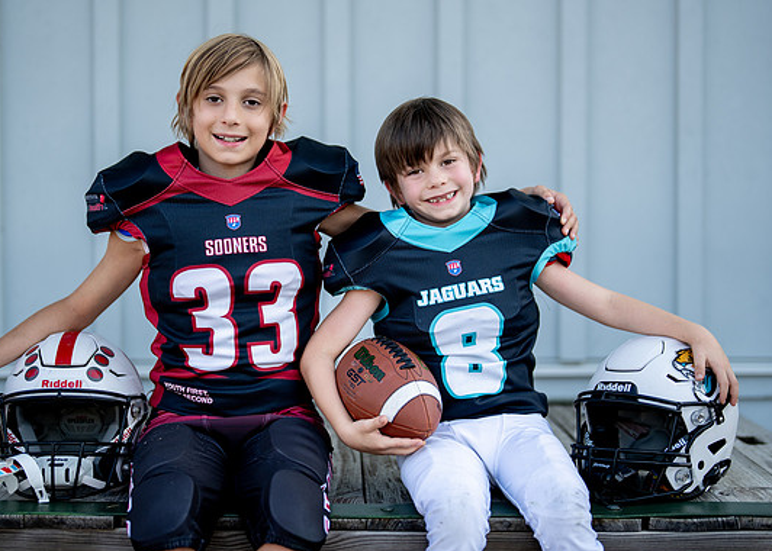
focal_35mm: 62
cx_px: 373
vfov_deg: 22.9
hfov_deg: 31.7
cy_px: 257
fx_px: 1359
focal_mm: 50
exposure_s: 1/2000
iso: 160
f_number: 1.2
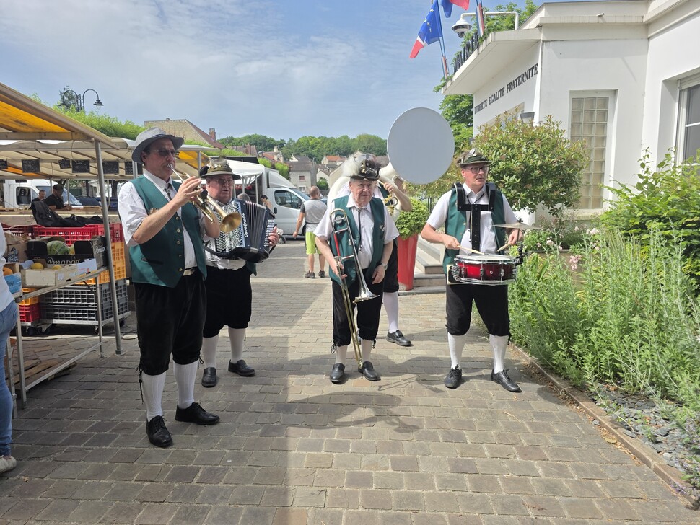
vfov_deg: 58.9
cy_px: 262
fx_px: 465
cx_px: 350
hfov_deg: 73.9
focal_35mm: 23
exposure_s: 1/4333
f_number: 1.7
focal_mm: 6.3
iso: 80
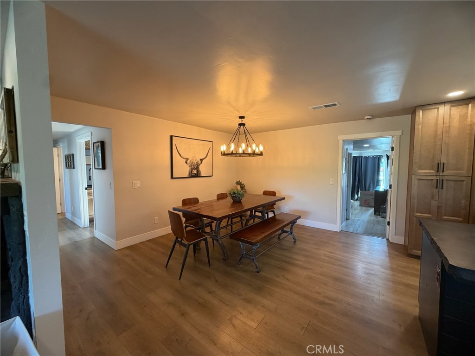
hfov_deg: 102.1
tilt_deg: -3.4
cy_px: 178
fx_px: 192
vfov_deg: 85.7
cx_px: 238
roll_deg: +0.3
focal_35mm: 14
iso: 250
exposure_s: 1/60
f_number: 2.2
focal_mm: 2.22
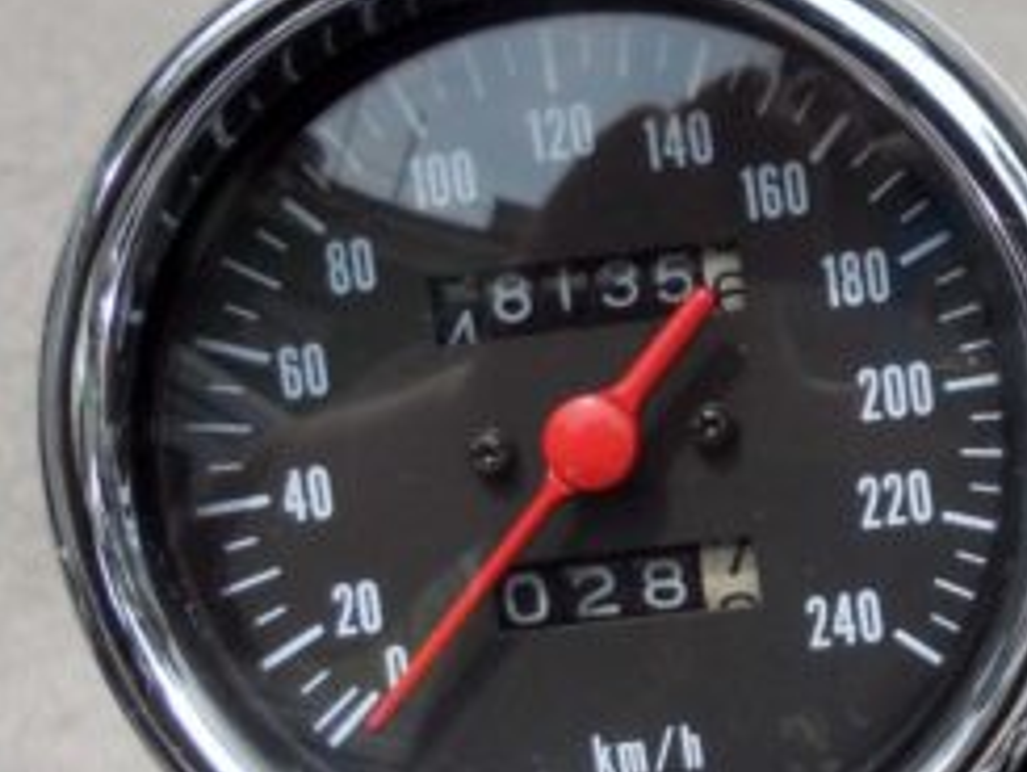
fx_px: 2612
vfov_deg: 16.8
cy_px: 462
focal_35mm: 88
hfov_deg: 20.9
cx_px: 1203
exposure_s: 1/500
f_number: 3.2
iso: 80
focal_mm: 4.9
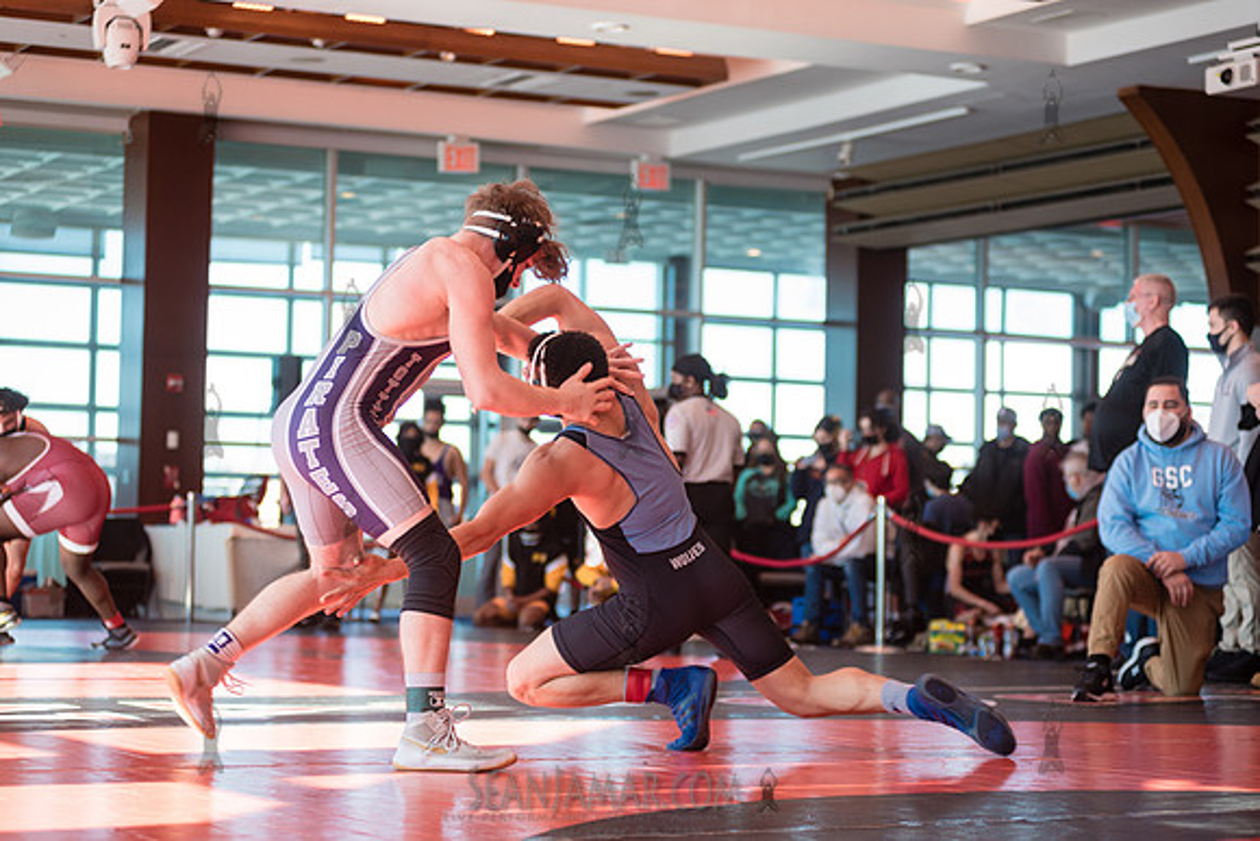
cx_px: 630
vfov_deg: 17.1
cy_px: 420
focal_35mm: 80
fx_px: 2801
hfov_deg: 25.4
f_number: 3.5
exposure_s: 1/400
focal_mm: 80
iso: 400
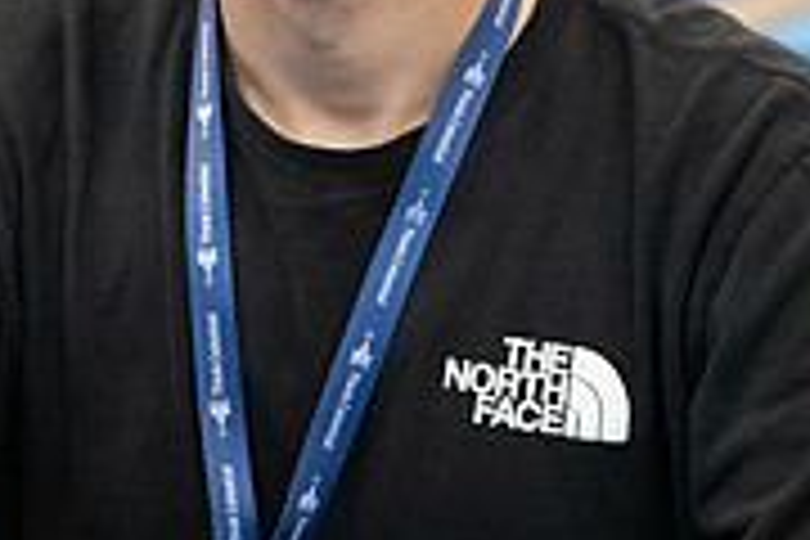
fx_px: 5062
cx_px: 32
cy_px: -16
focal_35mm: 225
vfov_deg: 6.1
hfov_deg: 9.1
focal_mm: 70
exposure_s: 1/250
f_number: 2.8
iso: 800
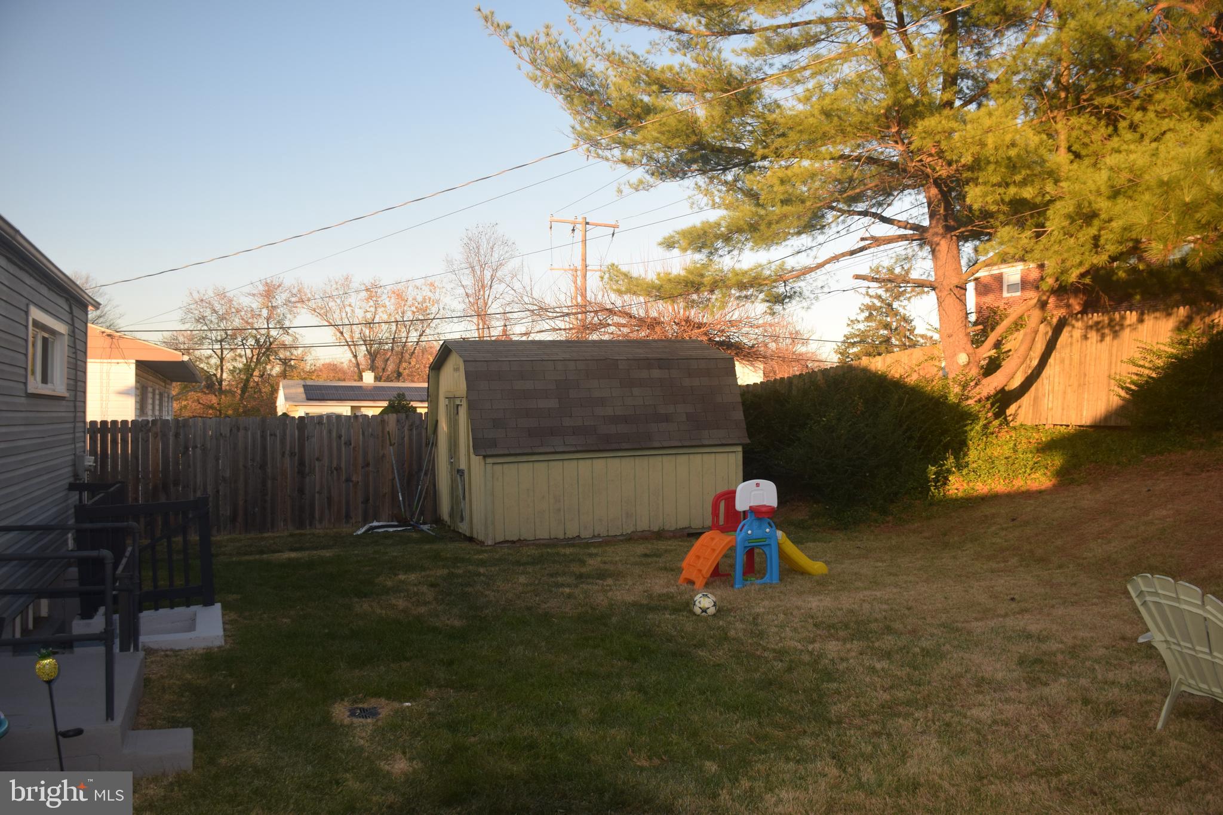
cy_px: 408
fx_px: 917
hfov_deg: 67.4
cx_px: 612
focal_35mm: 27
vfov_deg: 47.9
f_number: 5.6
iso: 320
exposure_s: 1/125
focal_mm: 18
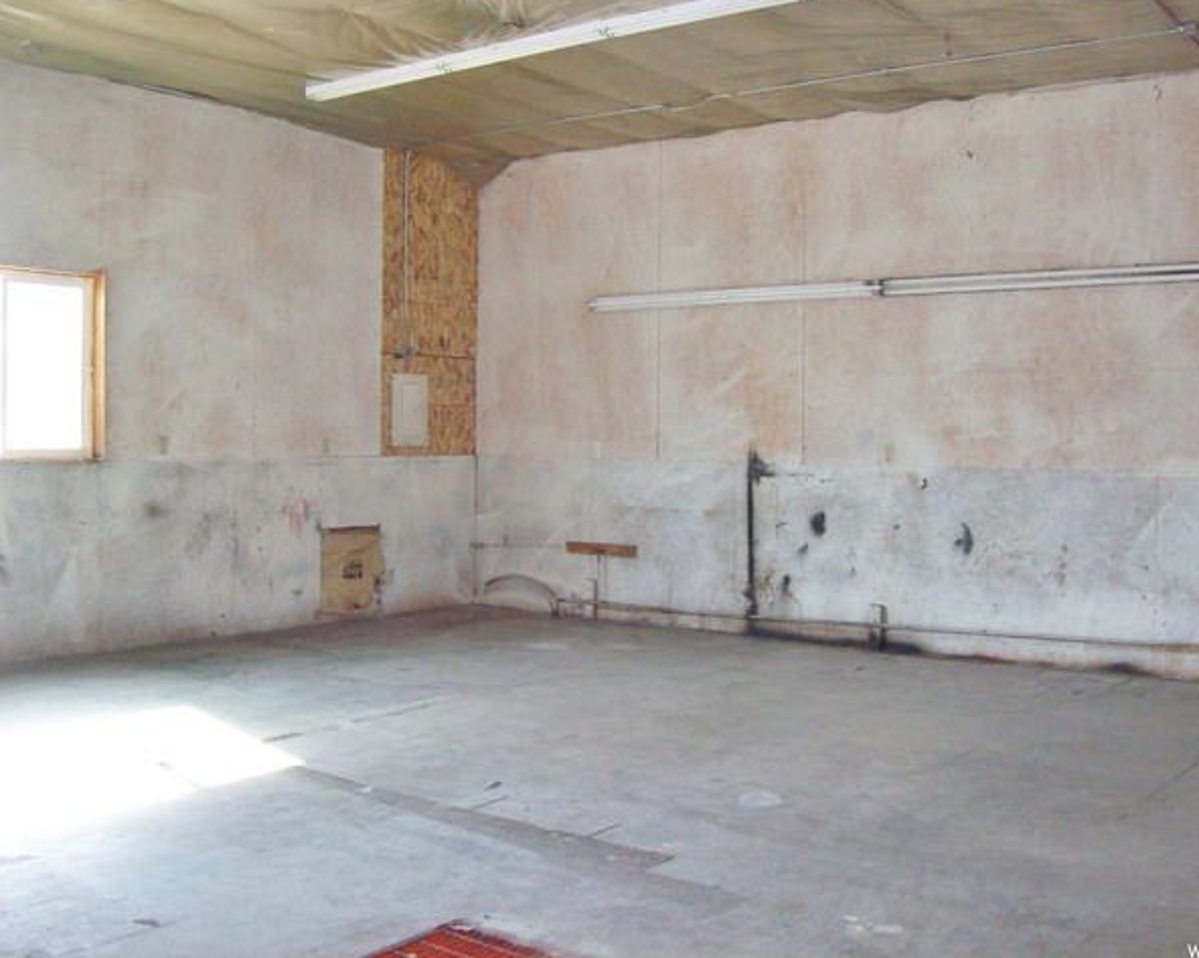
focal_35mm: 38
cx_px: 614
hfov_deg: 48.0
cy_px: 474
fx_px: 1348
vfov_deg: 39.1
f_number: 2.7
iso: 200
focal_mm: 6
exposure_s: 1/64
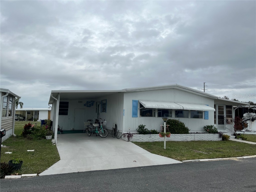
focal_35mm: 26
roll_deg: -1.2
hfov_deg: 67.3
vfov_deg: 53.1
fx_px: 192
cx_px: 128
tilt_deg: +6.9
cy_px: 96
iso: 50
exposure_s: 1/5848
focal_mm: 5.1
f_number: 1.6
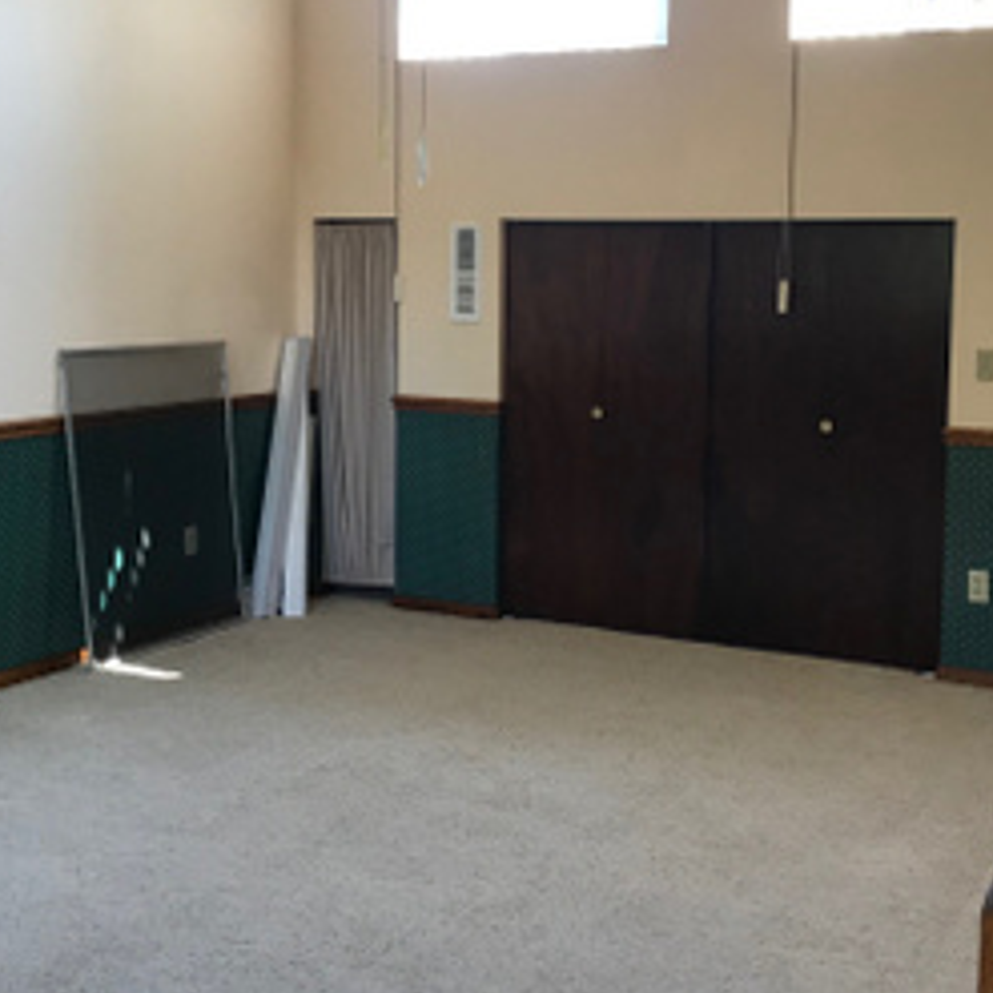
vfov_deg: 35.3
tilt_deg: -4.1
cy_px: 426
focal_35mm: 48
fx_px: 1558
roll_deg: -1.1
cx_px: 539
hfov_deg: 35.3
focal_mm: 3.99
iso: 20
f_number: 1.8
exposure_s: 1/30
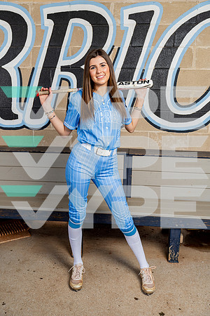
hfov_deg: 38.9
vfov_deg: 55.8
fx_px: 297
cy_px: 158
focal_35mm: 34
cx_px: 105
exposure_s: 1/250
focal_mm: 34
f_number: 4
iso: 100
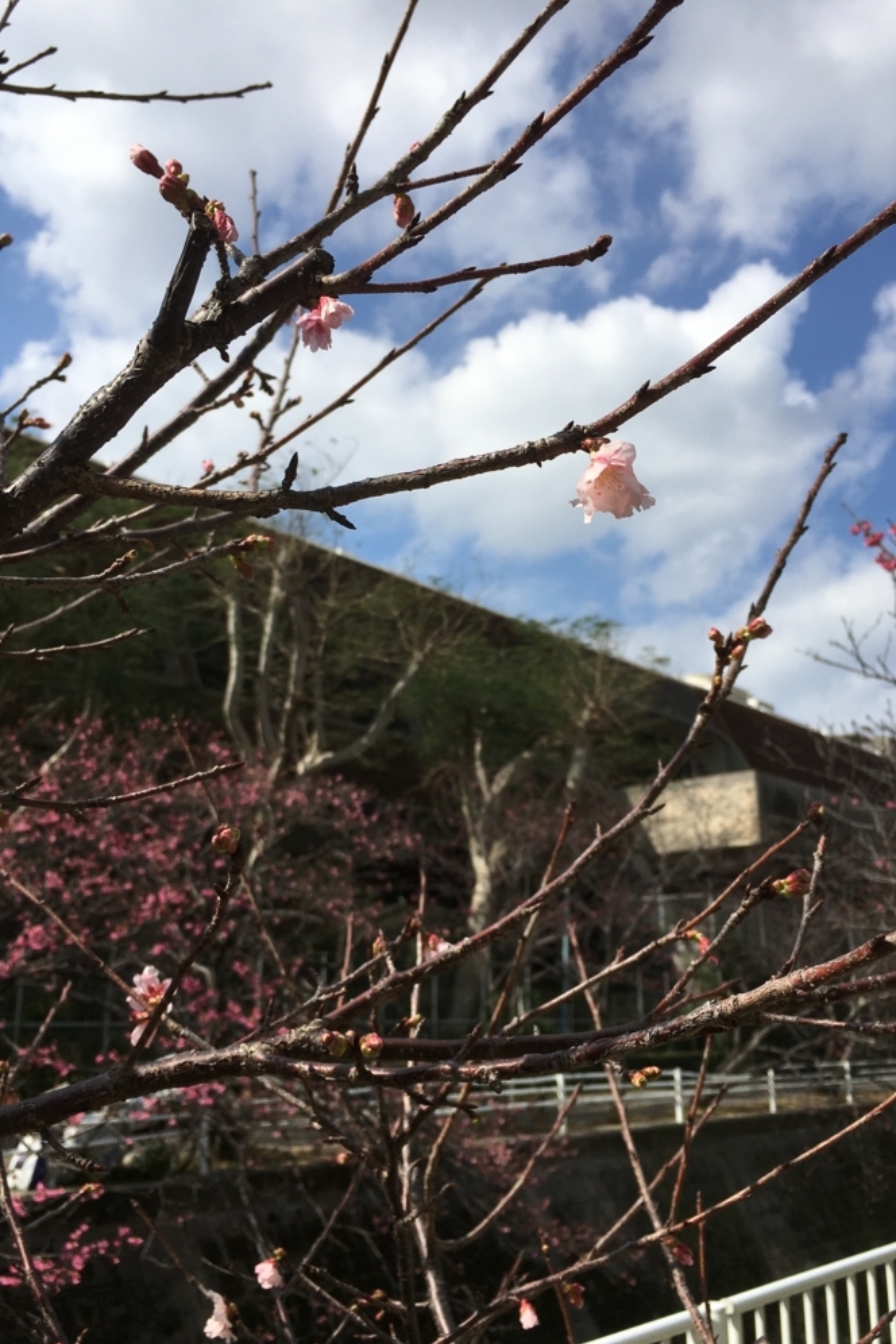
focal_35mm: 31
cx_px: 439
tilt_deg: +16.3
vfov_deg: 60.3
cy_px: 684
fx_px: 1157
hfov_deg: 42.3
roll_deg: -0.2
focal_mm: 4.15
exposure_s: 1/3497
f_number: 2.2
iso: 25
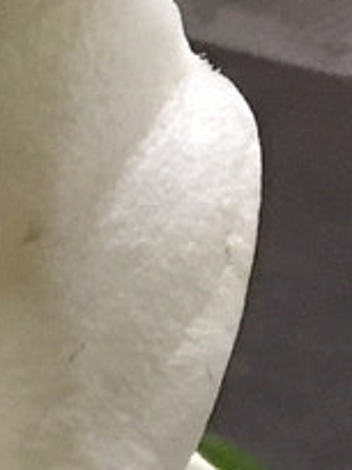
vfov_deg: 7.7
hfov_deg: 6.1
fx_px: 3078
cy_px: 1348
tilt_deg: -38.4
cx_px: -695
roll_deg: +2.9
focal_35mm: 227
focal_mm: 4.15
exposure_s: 1/15
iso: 80
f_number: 2.2
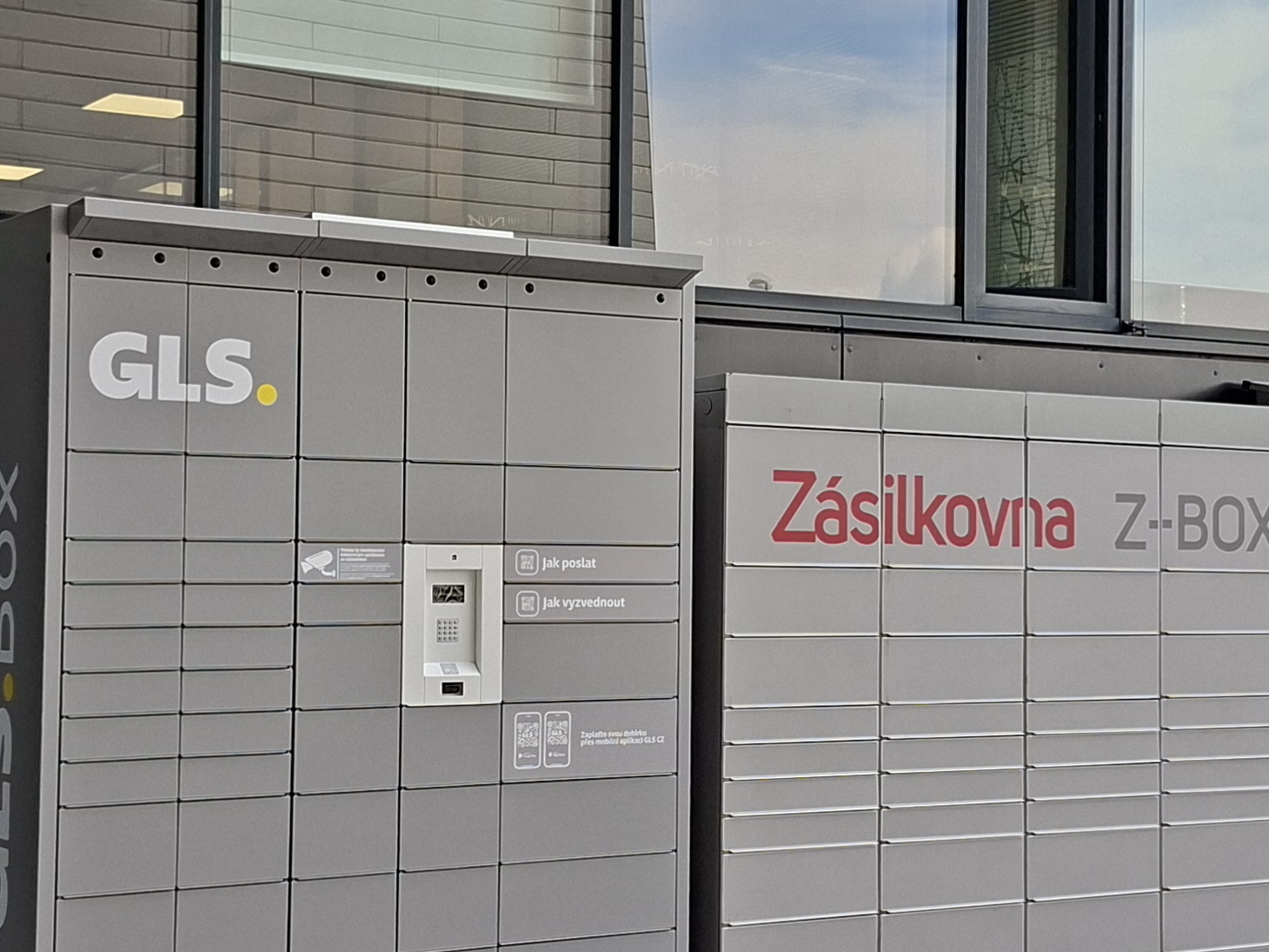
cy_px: 468
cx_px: 667
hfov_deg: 30.7
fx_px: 2310
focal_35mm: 63
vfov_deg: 23.3
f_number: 1.8
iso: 50
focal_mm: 5.54
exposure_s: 1/735
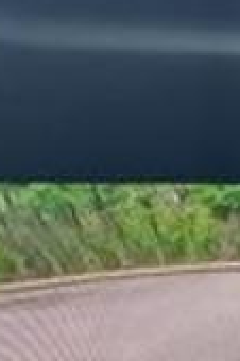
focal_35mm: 163
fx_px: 1633
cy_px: 497
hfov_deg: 8.4
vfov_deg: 12.2
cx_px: 242
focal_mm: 5.4
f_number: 1.8
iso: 40
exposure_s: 1/110
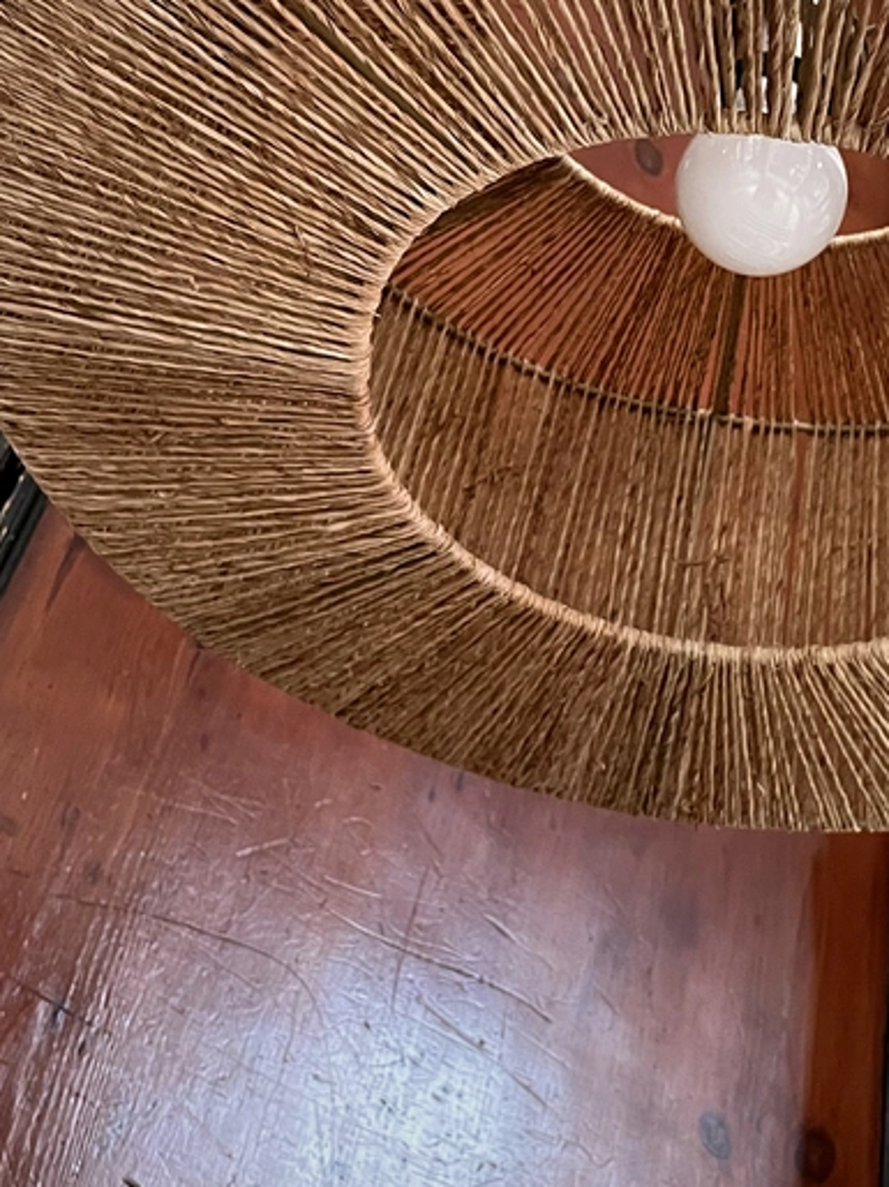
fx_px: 1748
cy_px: 309
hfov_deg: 28.1
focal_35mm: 51
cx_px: 667
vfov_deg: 36.7
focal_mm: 4.2
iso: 500
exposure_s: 1/43
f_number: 1.6
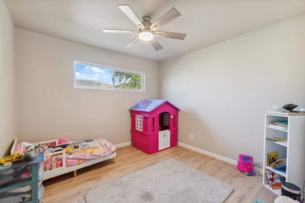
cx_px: 152
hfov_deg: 100.4
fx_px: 127
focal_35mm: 15
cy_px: 102
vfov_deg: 77.3
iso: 100
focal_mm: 10
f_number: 8
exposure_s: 1/2.5
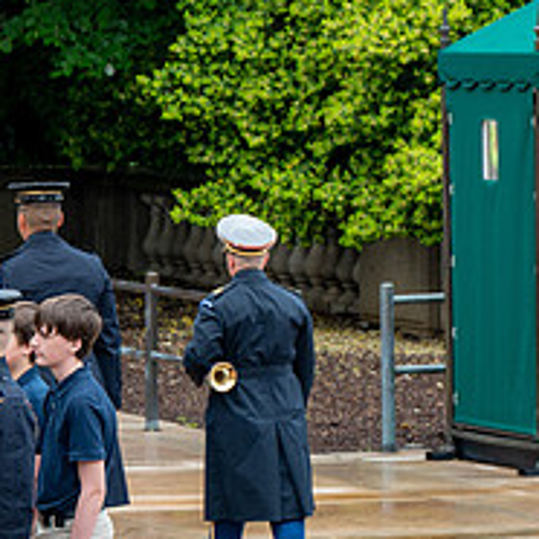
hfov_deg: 5.5
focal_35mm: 317
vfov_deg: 5.5
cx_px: -3
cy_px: 493
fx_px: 5584
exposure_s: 1/100
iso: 220
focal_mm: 120
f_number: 6.3
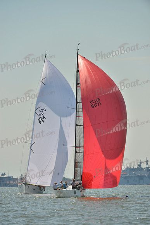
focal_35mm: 270
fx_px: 1686
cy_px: 112
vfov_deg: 7.6
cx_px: 75
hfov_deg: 5.1
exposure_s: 1/1600
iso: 200
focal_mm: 270
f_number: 5.6
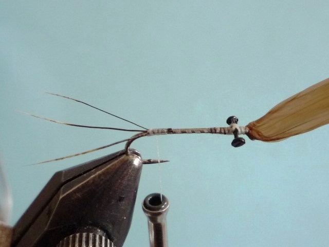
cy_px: 124
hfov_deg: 60.0
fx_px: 285
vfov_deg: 46.8
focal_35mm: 30
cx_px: 164
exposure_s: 1/30
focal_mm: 5.2
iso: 250
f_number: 3.3
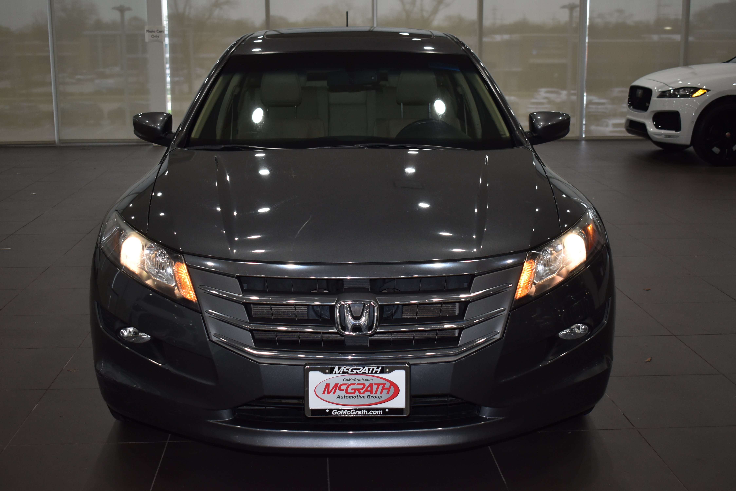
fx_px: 951
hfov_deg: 42.3
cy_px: 246
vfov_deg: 29.0
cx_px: 368
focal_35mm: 46
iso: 640
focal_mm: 31
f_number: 5
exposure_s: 1/200
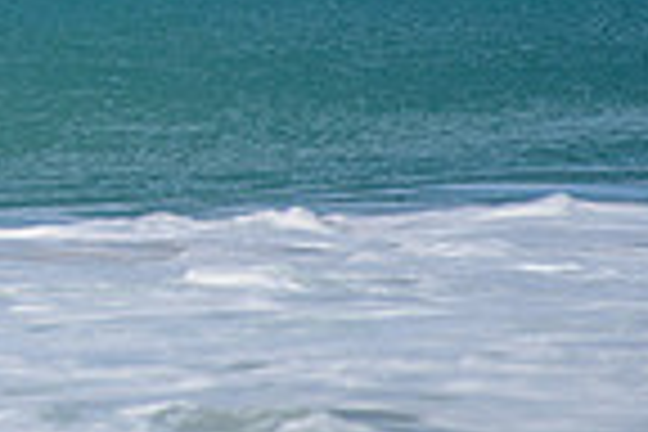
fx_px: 36357
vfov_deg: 0.7
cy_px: -133
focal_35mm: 2020
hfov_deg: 1.0
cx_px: -580
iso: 160
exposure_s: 1/2000
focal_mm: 500
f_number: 5.6
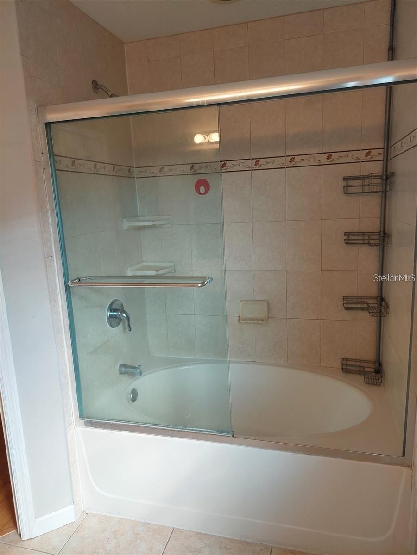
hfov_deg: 56.8
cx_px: 208
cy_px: 278
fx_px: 385
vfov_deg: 71.6
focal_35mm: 24
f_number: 1.8
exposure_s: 1/120
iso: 125
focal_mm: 5.23
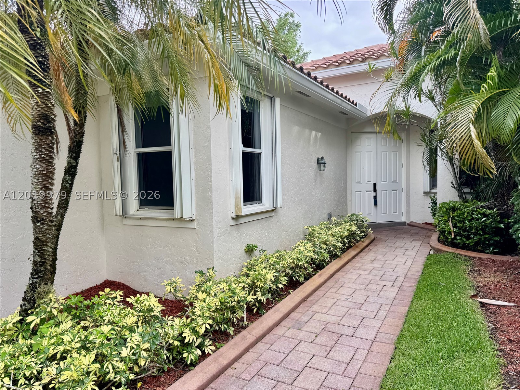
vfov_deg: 56.8
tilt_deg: -4.2
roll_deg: +1.3
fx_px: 361
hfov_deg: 71.6
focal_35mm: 24
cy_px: 195
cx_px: 260
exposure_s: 1/651
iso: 80
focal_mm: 6.76
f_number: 1.78
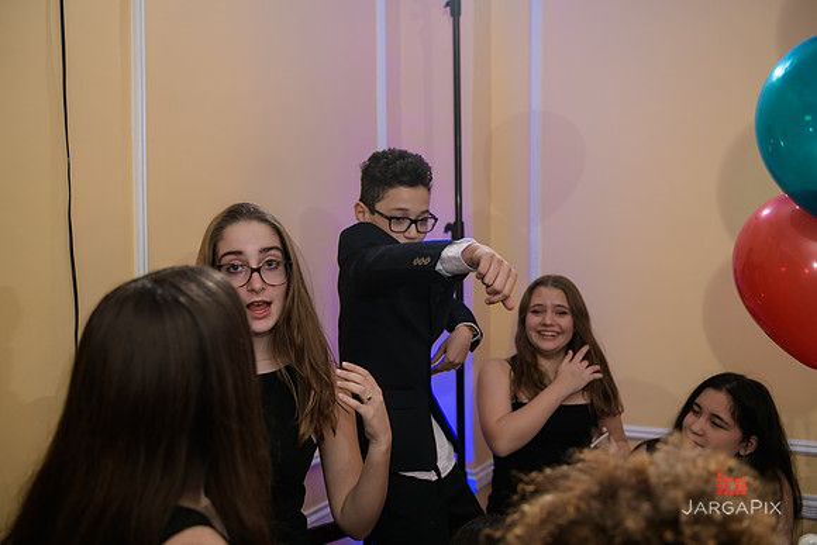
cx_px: 408
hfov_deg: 50.7
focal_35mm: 38
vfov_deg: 35.1
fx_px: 863
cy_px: 272
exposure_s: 1/125
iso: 500
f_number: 3.2
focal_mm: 38
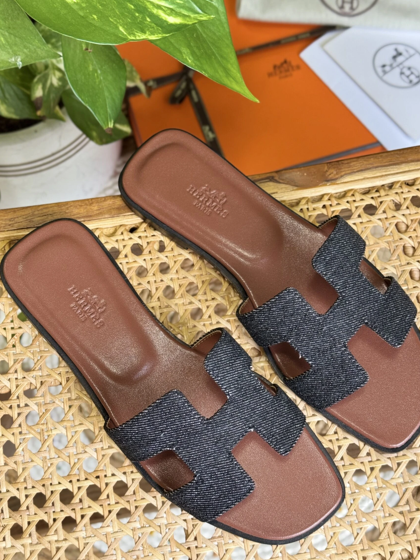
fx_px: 874
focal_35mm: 54
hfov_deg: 27.0
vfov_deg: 35.5
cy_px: 272
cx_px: 218
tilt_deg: -72.9
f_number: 1.78
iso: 100
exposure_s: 1/61
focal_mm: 6.76
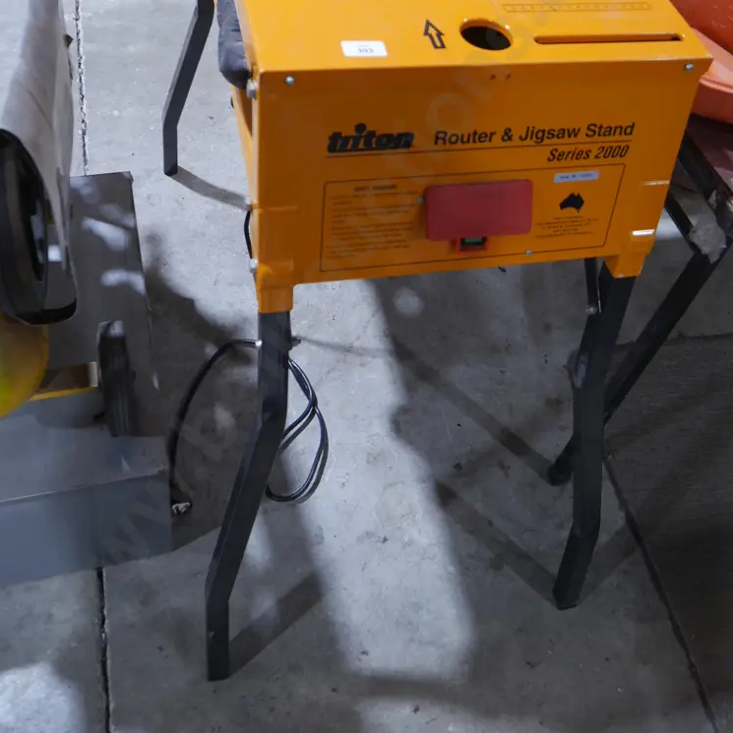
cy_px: 233
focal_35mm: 34
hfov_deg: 48.4
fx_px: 815
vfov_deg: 47.5
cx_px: 361
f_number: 3.5
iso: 500
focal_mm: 14
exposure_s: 1/60
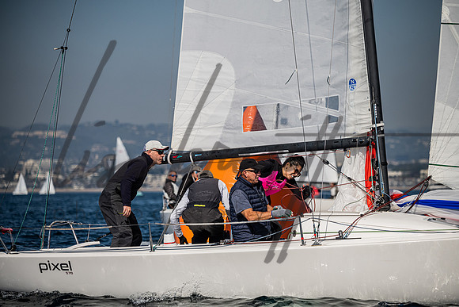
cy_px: 154
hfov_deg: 9.8
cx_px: 230
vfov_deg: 6.5
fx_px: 2678
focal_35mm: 210
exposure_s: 1/8000
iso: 400
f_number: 5
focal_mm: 210
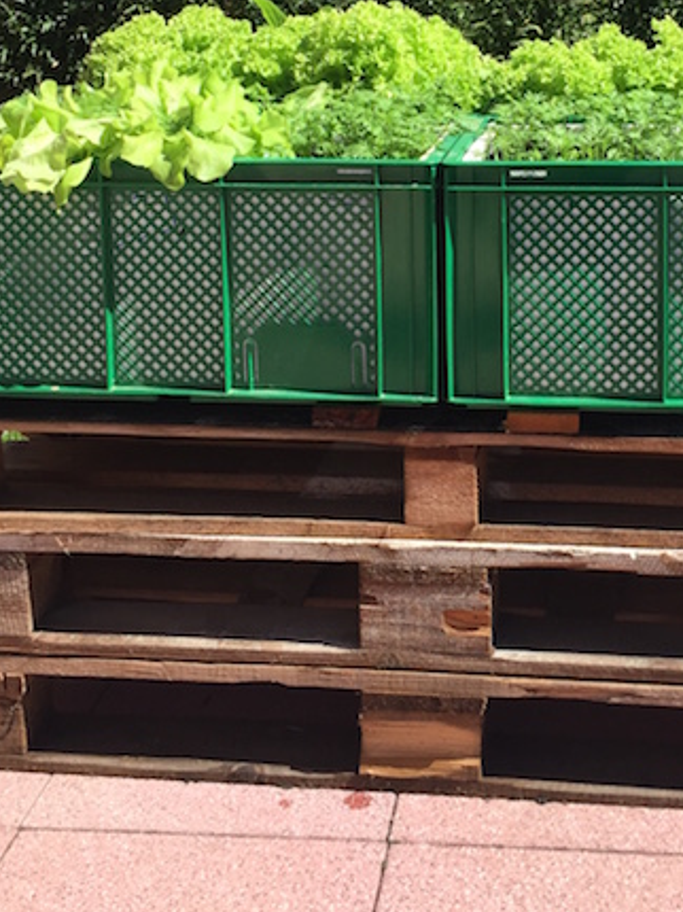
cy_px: 148
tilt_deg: -9.1
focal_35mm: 54
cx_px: 465
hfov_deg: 26.8
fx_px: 1422
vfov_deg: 34.2
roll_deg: +1.5
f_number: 2.2
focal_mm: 4.15
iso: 32
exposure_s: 1/1199
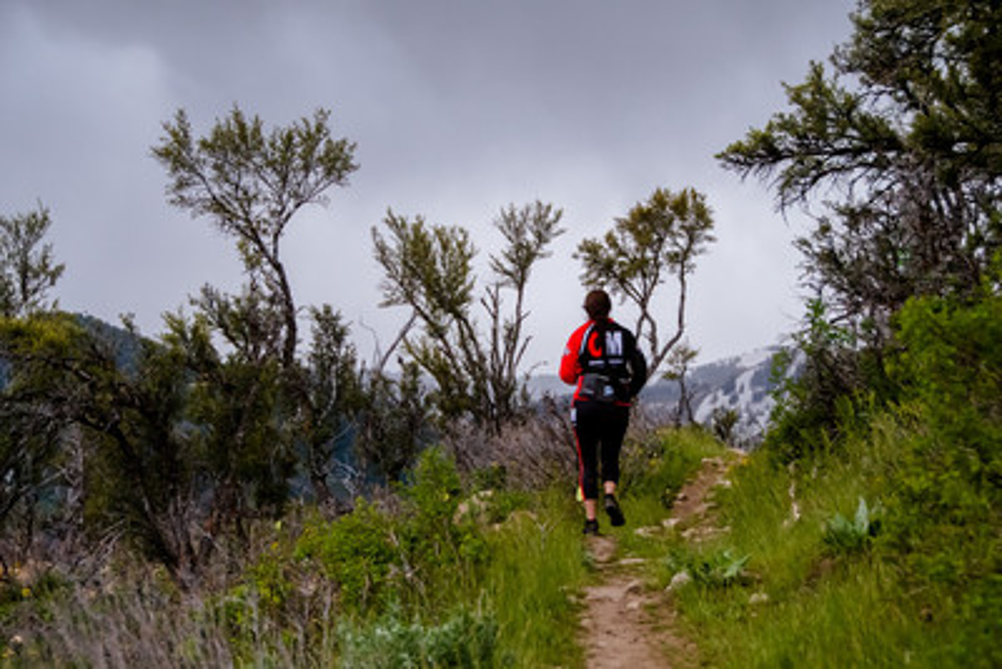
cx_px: 529
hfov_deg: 23.4
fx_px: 2423
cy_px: 353
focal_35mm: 87
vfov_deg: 15.7
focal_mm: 55
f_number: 6.3
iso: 3200
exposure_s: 1/400
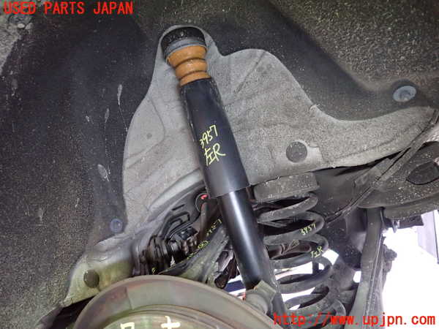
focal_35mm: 25
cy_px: 164
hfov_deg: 69.4
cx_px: 220
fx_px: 317
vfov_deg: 54.9
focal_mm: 4.5
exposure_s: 1/30
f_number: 2
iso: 800
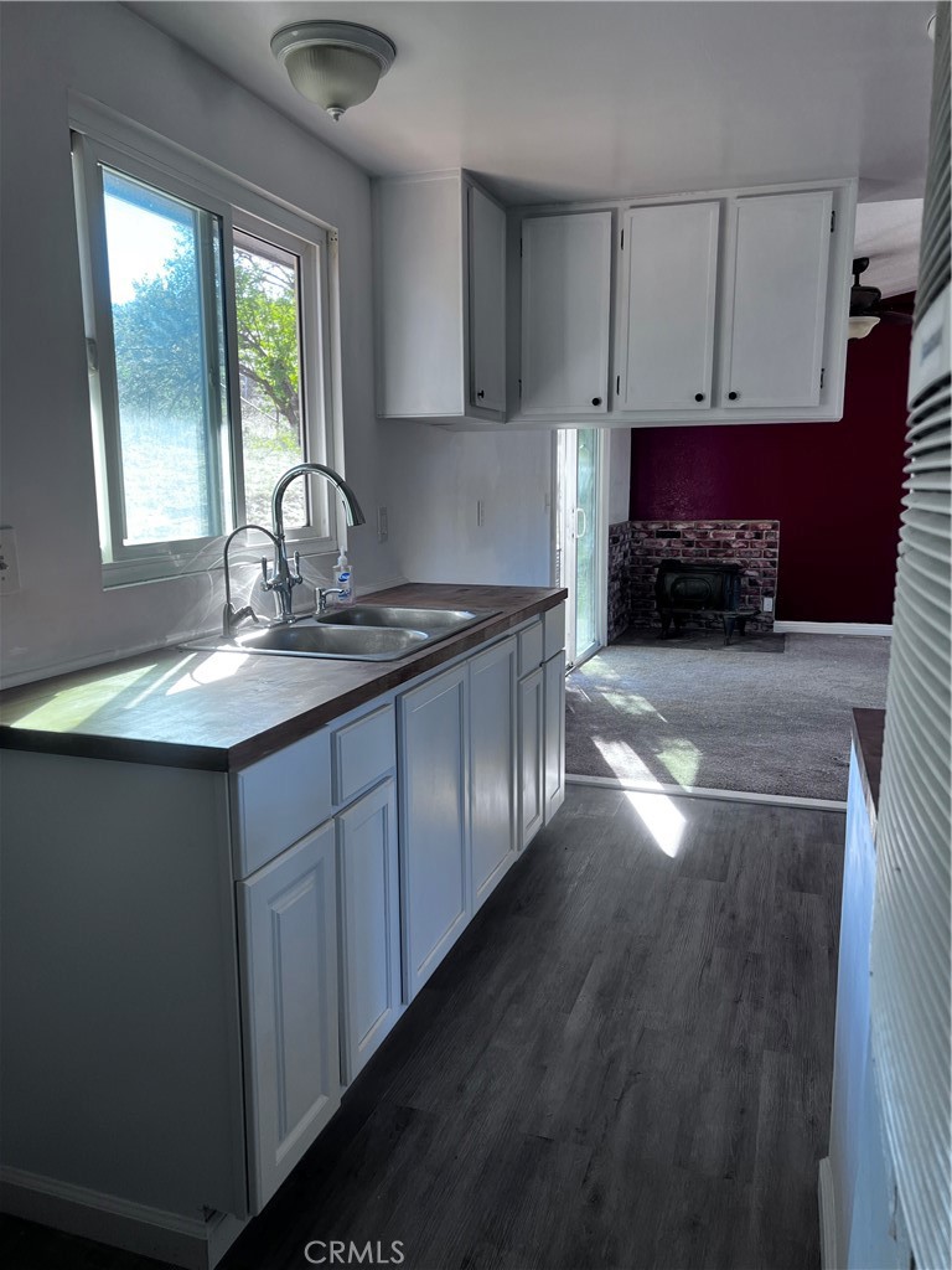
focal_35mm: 26
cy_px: 635
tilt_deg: -10.8
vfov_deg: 67.3
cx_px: 476
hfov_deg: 53.1
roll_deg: +1.5
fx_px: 953
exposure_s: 1/121
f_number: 1.5
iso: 40
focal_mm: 5.7
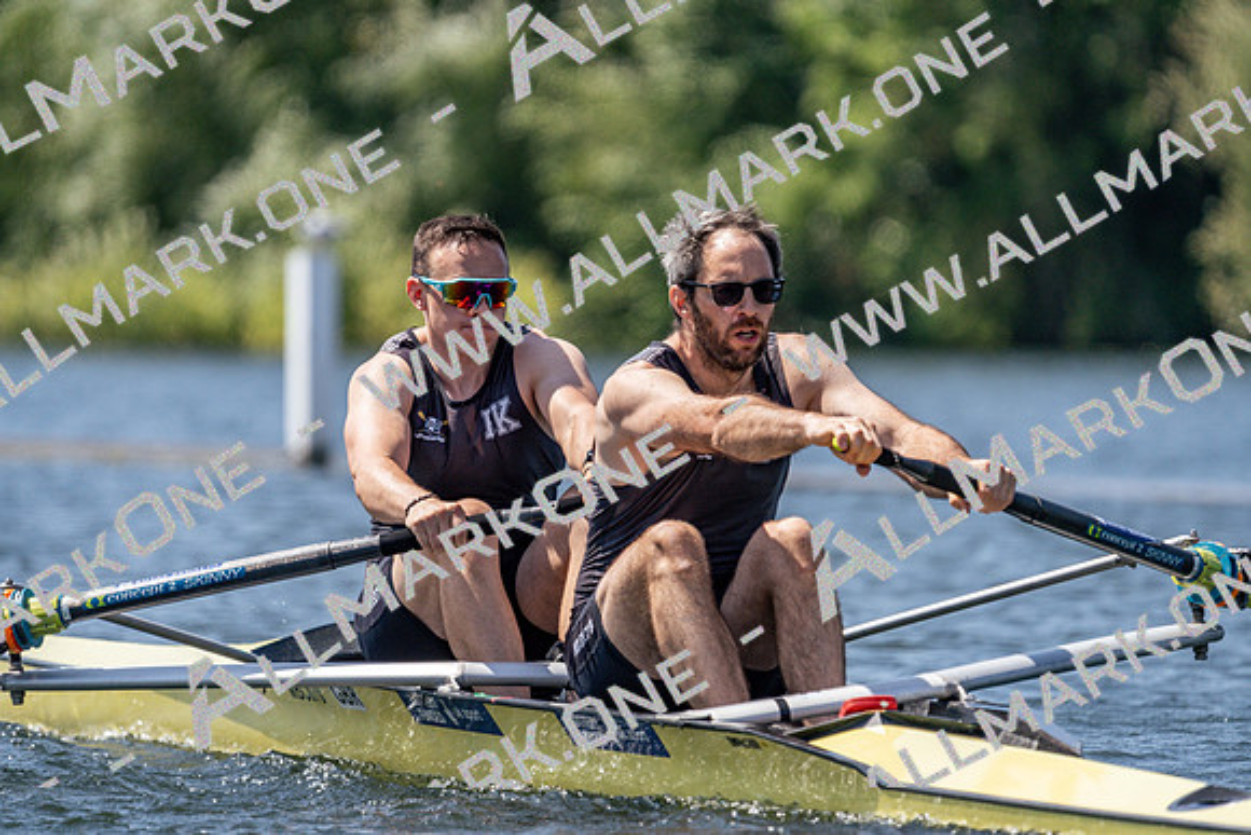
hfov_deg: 4.2
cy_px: 418
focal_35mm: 489
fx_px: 16996
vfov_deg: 2.8
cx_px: 626
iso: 320
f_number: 6.3
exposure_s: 1/2000
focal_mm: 489
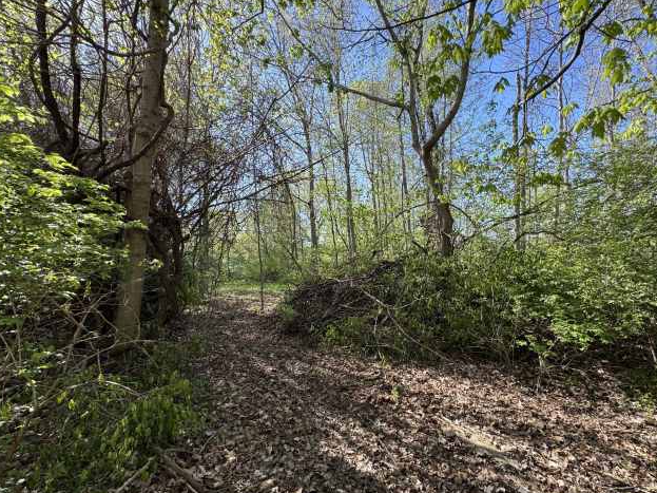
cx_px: 341
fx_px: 285
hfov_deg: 98.1
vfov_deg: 81.6
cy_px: 261
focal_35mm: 15
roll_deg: +1.9
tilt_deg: +0.5
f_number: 2.2
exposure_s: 1/298
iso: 40
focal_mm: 2.22
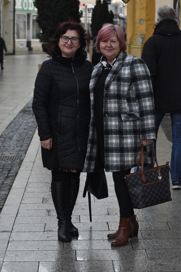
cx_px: 90
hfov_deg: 12.2
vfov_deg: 18.2
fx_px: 848
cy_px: 136
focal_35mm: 112
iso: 2000
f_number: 5
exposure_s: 1/3200
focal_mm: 75
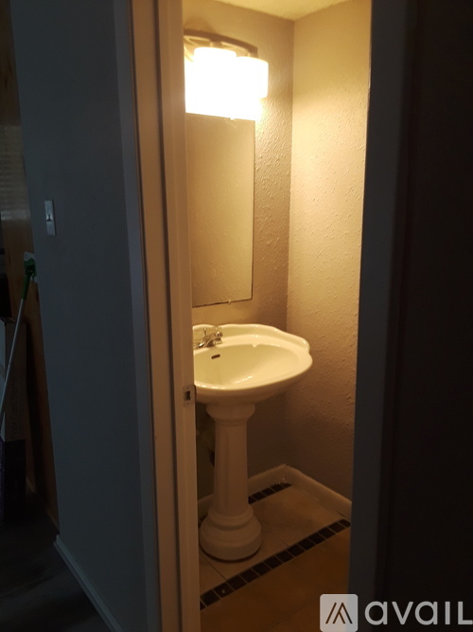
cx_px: 236
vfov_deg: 63.5
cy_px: 316
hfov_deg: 49.7
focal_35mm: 28
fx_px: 510
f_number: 1.9
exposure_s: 1/30
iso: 64
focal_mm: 2.9
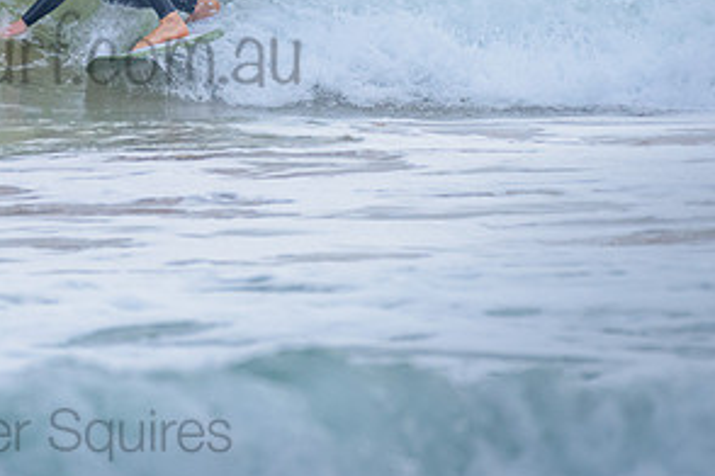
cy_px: -34
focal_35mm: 1208
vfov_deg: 1.1
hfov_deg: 1.7
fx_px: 23990
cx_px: 49
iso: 800
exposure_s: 1/2000
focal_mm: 500
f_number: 6.3
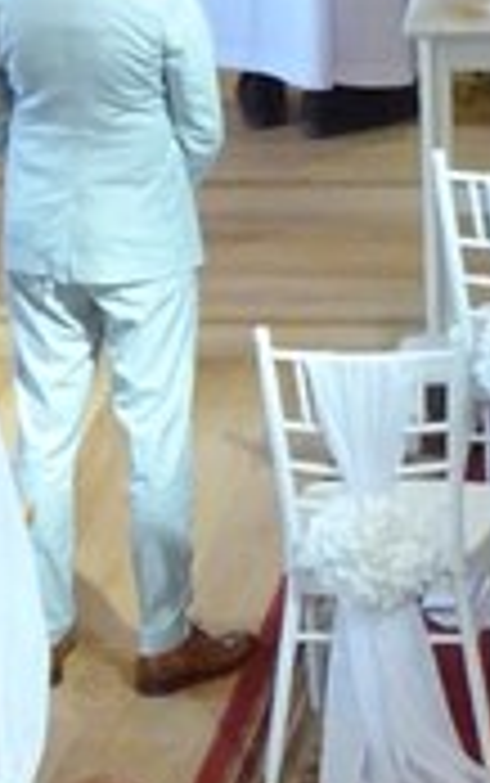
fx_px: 5333
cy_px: 122
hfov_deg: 5.3
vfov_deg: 8.4
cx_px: 472
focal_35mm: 250
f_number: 4
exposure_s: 1/50
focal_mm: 6.84
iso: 800
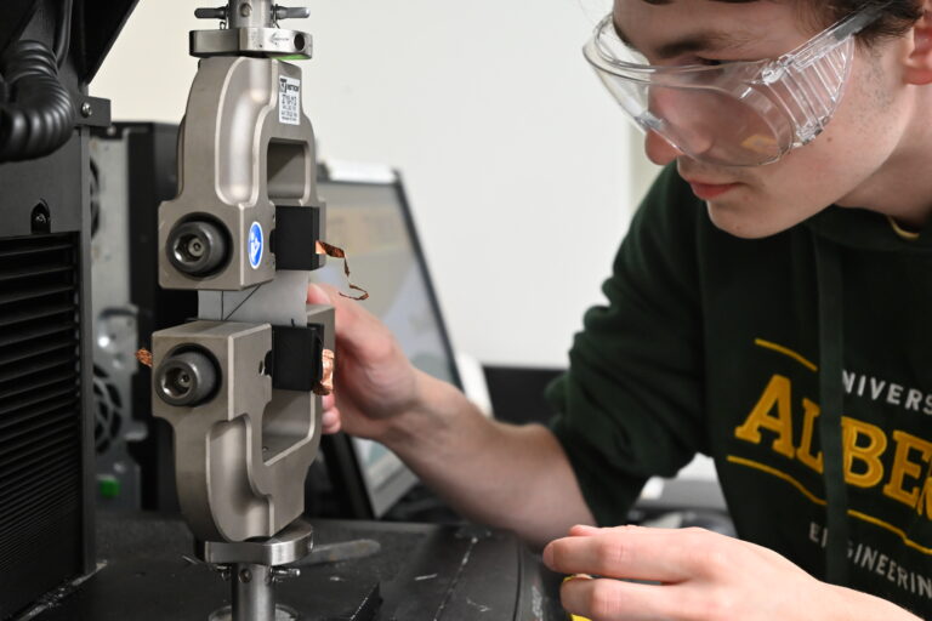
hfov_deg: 39.6
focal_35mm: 50
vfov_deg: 27.0
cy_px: 310
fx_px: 1294
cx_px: 466
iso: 5600
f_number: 6.3
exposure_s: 1/125
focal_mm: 50
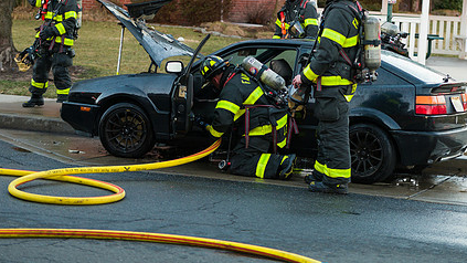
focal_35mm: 112
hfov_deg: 19.1
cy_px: 61
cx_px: 269
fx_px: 1387
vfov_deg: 10.8
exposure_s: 1/250
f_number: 3.2
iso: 640
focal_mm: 78
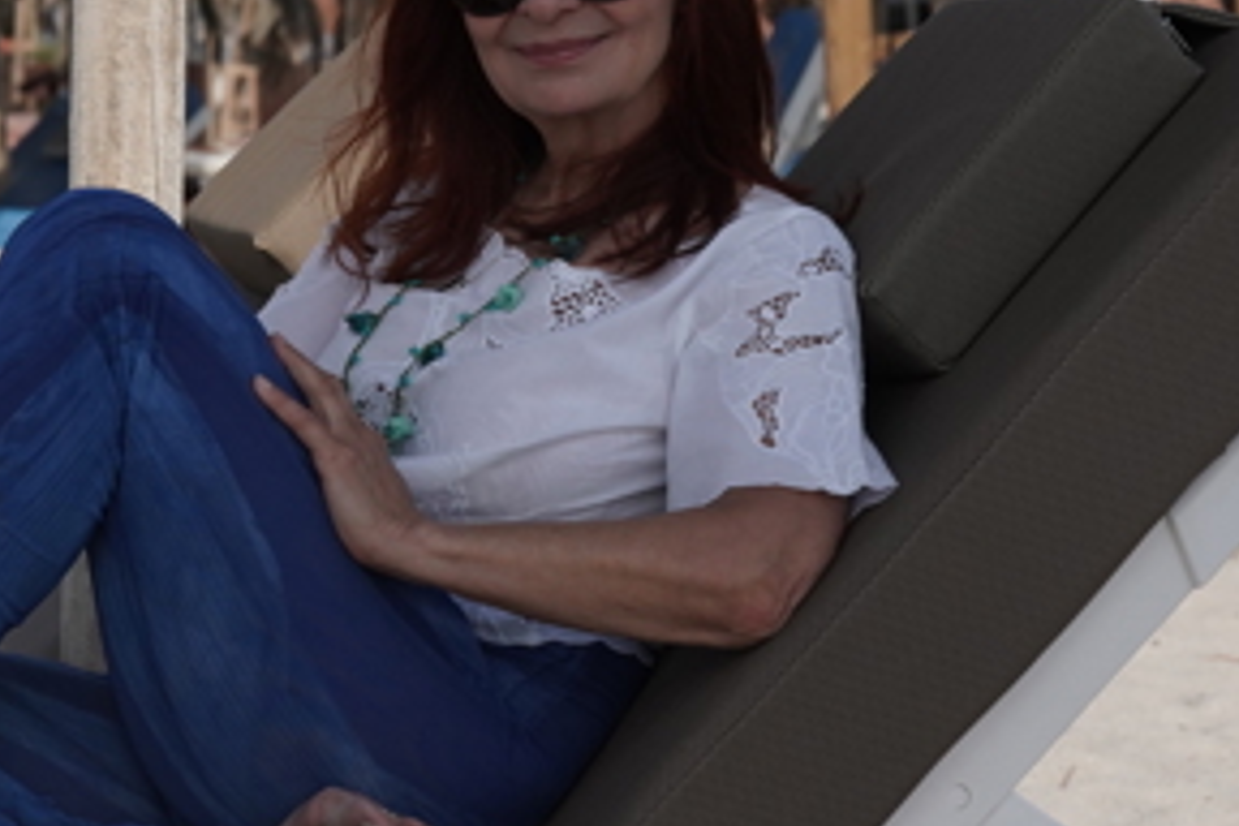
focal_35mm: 218
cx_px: 538
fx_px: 7502
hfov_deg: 9.4
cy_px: 82
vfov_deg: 6.3
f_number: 10
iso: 2000
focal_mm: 91
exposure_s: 1/3200
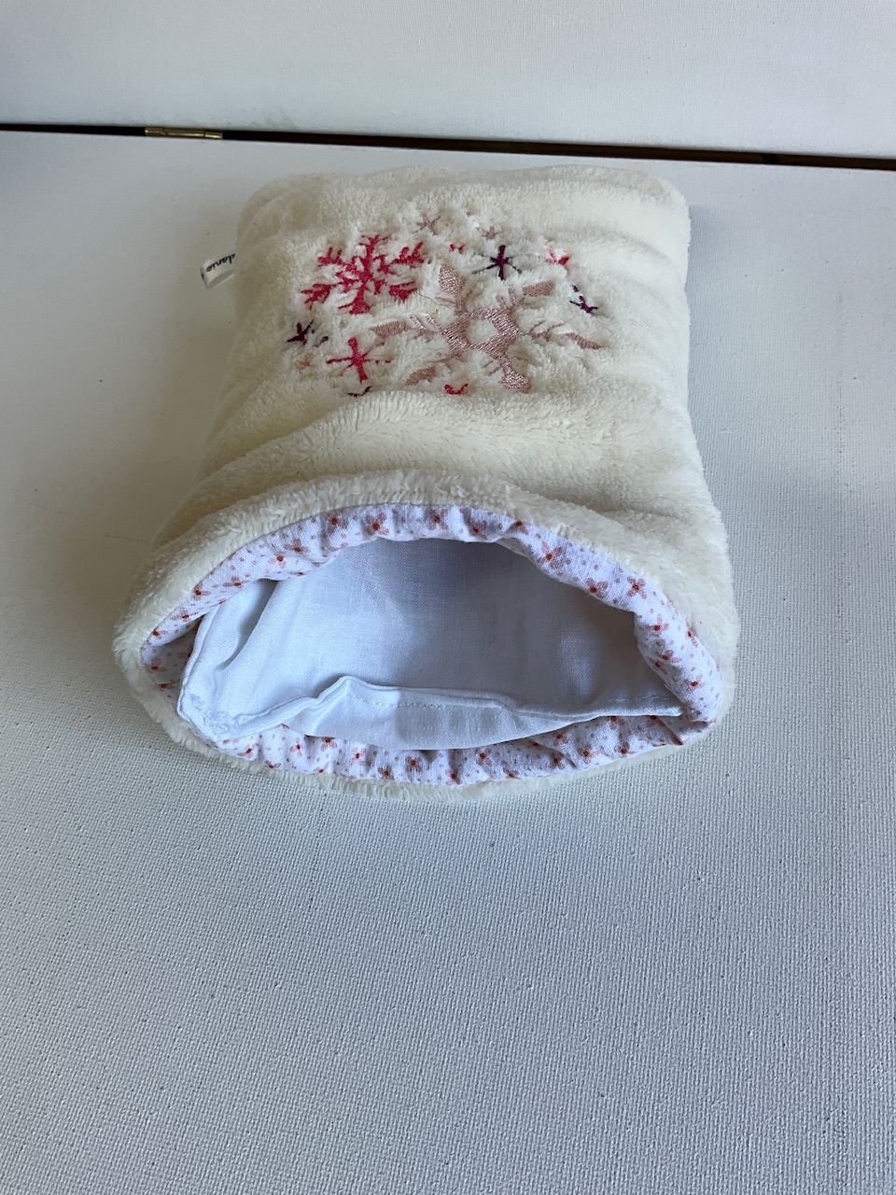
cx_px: 448
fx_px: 1001
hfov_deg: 48.2
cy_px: 598
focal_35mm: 29
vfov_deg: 61.7
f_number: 1.8
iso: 20
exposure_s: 1/122
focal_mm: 3
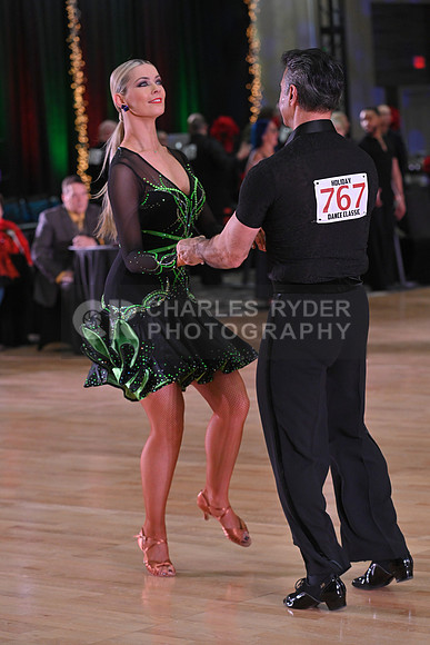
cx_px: 215
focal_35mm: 120
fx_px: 2149
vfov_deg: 17.1
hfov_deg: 11.4
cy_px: 322
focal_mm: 120
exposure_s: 1/320
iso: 2000
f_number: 5
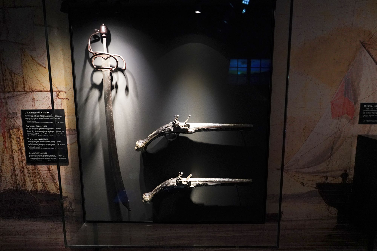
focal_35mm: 24
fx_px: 251
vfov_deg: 53.1
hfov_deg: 73.7
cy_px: 126
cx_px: 188
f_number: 2.8
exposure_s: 1/80
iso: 3200
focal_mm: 24
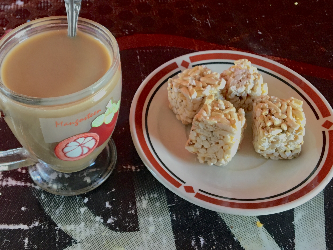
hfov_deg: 40.4
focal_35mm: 47
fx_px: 452
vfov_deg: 30.5
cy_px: 73
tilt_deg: -41.8
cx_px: 158
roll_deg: -2.1
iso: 160
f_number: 2.2
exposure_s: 1/33
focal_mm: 4.15
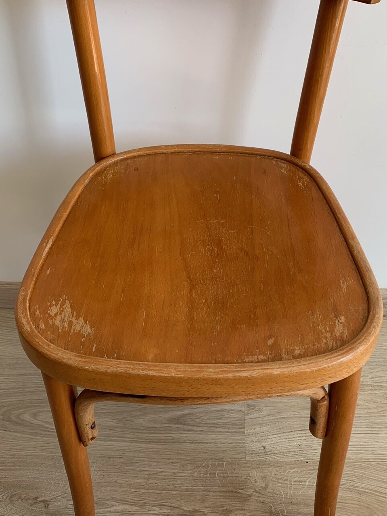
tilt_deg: -41.5
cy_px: 243
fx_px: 611
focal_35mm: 41
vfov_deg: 45.7
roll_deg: -0.7
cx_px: 208
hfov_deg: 35.1
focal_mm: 4.25
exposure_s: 1/122
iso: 25
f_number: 1.8
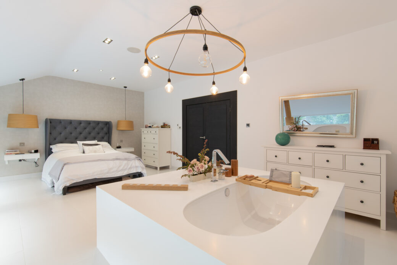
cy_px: 132
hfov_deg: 96.7
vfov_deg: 73.7
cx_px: 198
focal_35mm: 16
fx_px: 176
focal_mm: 16
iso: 100
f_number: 8
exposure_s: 1/4
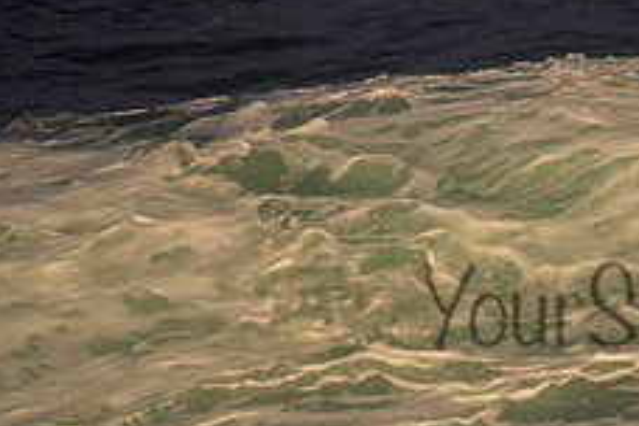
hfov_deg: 1.0
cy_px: 282
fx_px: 36172
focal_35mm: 2038
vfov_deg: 0.7
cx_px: 712
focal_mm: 800
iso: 1250
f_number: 11
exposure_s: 1/1250
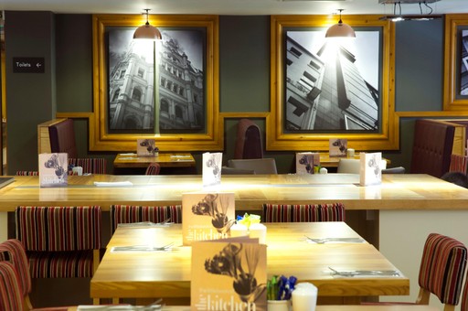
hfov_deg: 21.9
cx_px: 234
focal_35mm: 93
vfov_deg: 14.7
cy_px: 156
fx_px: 1207
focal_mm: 62
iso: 200
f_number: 8
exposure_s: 1/1.25
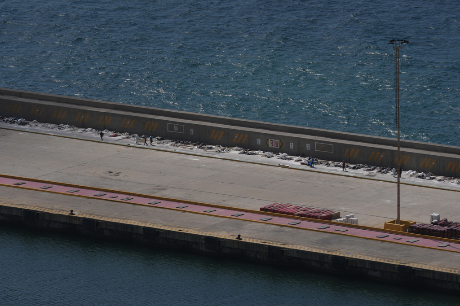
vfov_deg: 4.6
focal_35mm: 300
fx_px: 3832
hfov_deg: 6.9
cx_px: 230
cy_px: 153
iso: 200
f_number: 5
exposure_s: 1/4000
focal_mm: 200
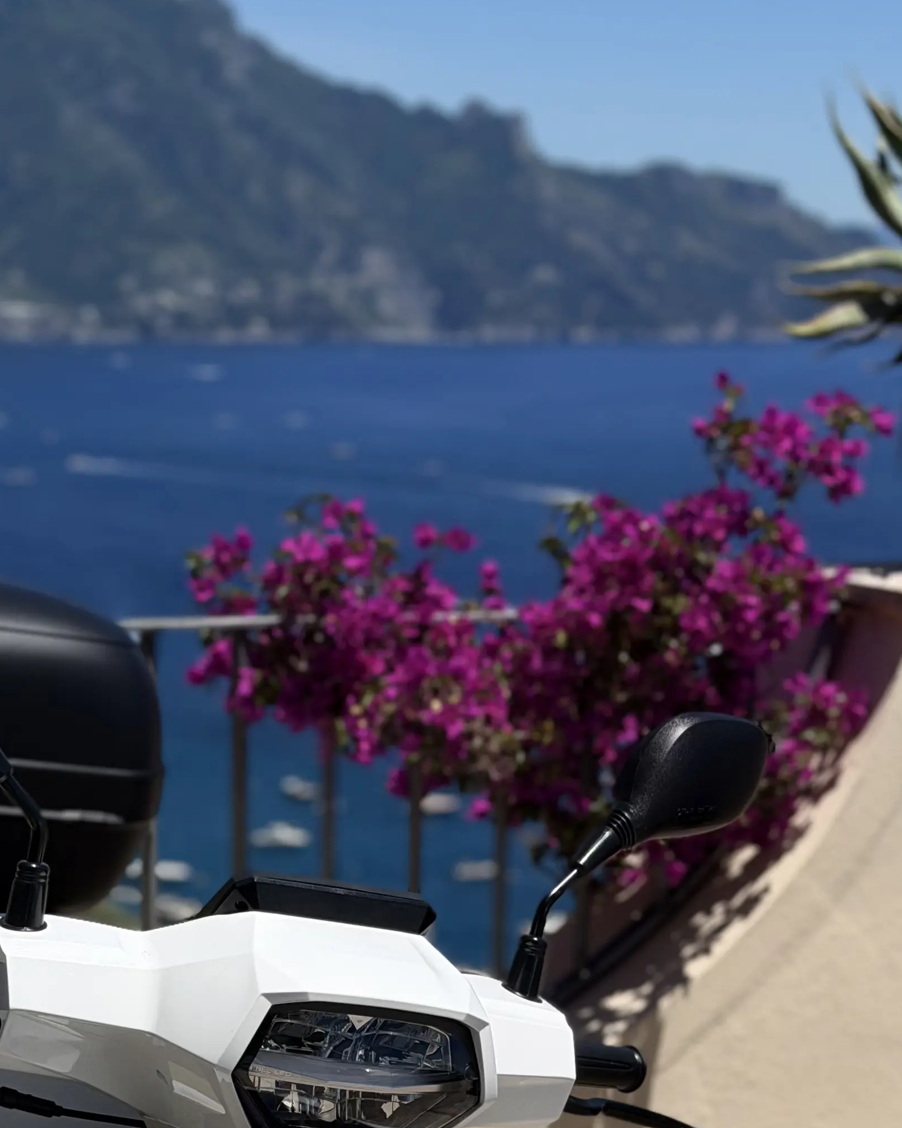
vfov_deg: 20.0
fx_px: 3137
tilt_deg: -13.1
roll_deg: -1.0
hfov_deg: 16.4
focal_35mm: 94
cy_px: 976
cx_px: 403
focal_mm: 6.76
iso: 64
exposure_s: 1/9901
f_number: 1.78
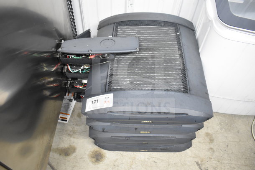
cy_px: 85
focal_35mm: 30
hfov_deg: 61.9
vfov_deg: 43.6
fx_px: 213
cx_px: 128
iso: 2200
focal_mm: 20
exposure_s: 1/30
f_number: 3.5
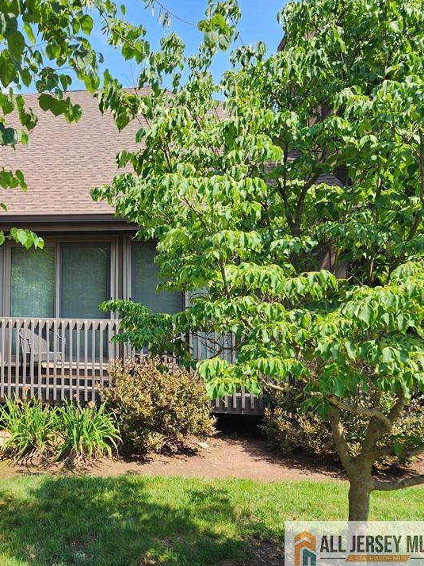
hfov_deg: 39.7
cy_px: 271
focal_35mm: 33
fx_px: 539
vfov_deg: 55.4
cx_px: 40
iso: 12
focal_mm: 6.4
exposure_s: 1/356
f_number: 1.8
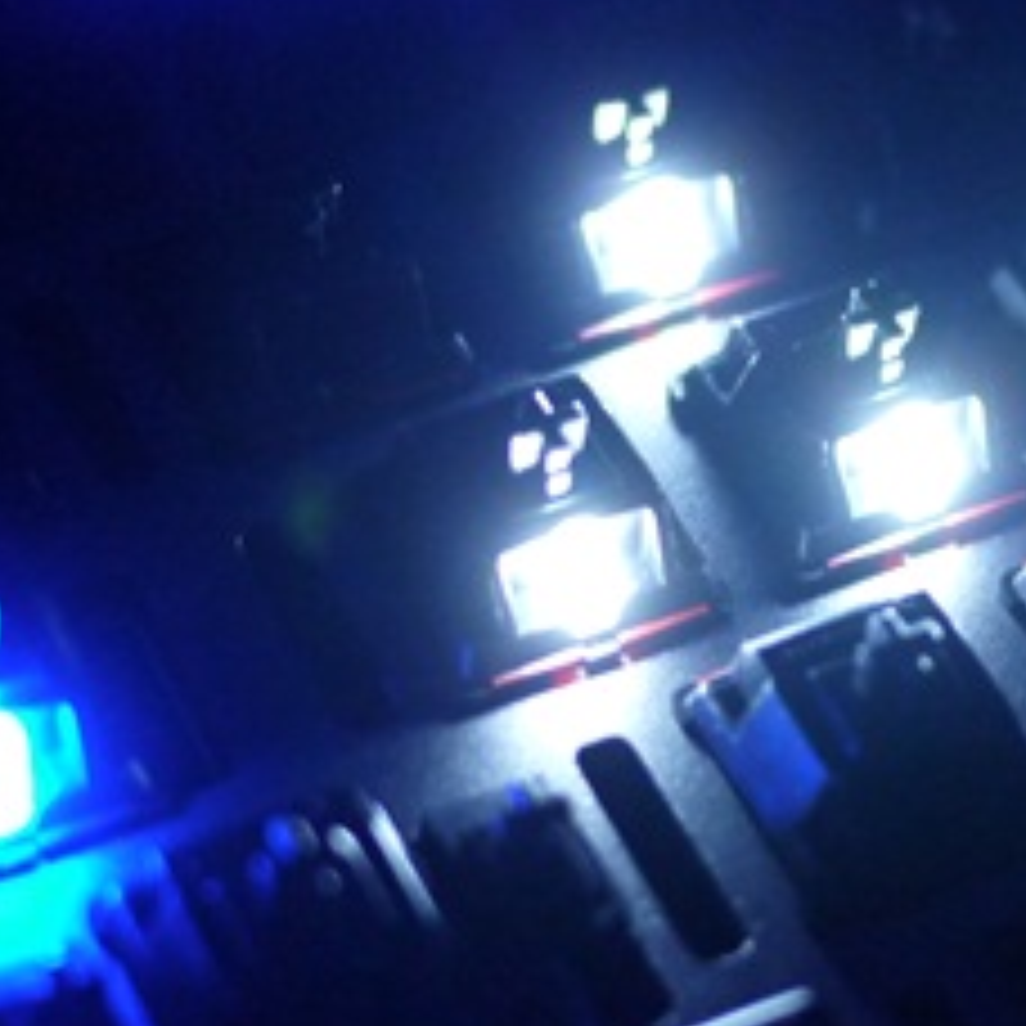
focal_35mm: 124
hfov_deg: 13.9
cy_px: 423
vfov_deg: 14.1
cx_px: 900
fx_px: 4158
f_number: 1.7
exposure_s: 1/40
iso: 800
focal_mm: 20
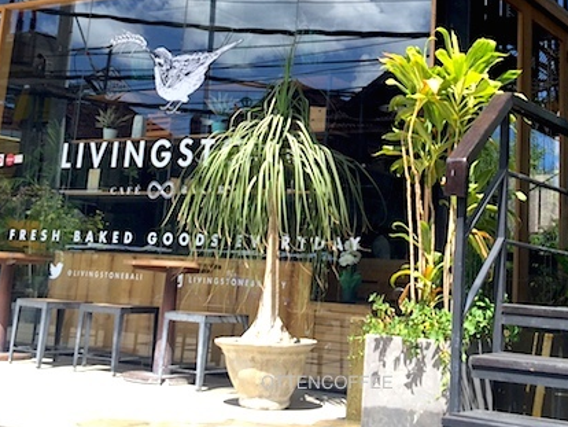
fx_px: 919
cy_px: 95
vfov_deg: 25.7
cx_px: 353
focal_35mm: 56
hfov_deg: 34.2
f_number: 2.2
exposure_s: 1/608
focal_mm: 4.15
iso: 32
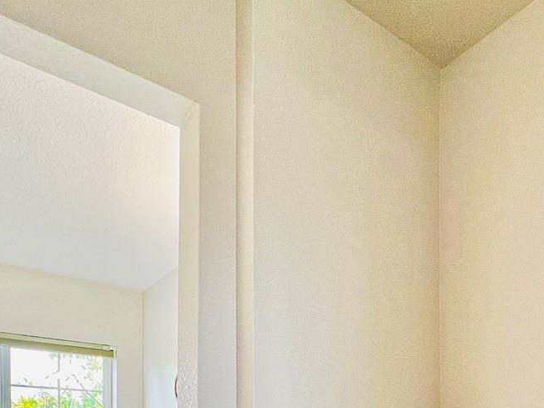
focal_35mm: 32
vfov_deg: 36.6
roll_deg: +0.5
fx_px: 503
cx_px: 419
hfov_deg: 53.7
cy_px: 459
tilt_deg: -0.2
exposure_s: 1/120
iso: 100
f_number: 1.8
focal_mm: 1.57
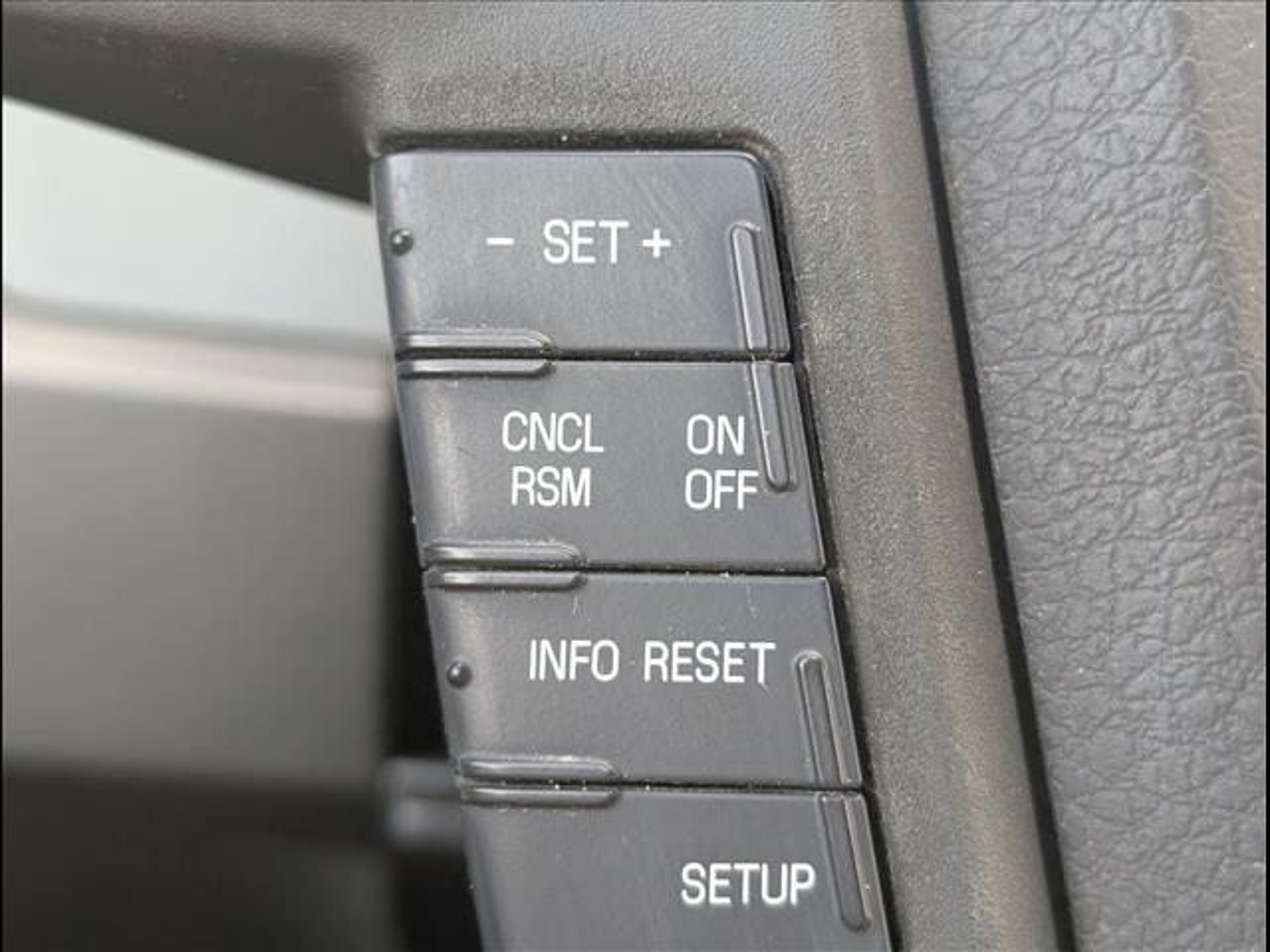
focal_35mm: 49
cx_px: 635
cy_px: 476
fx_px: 1798
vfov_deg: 29.7
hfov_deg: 38.9
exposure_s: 1/556
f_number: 1.68
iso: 978
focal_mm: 6.9
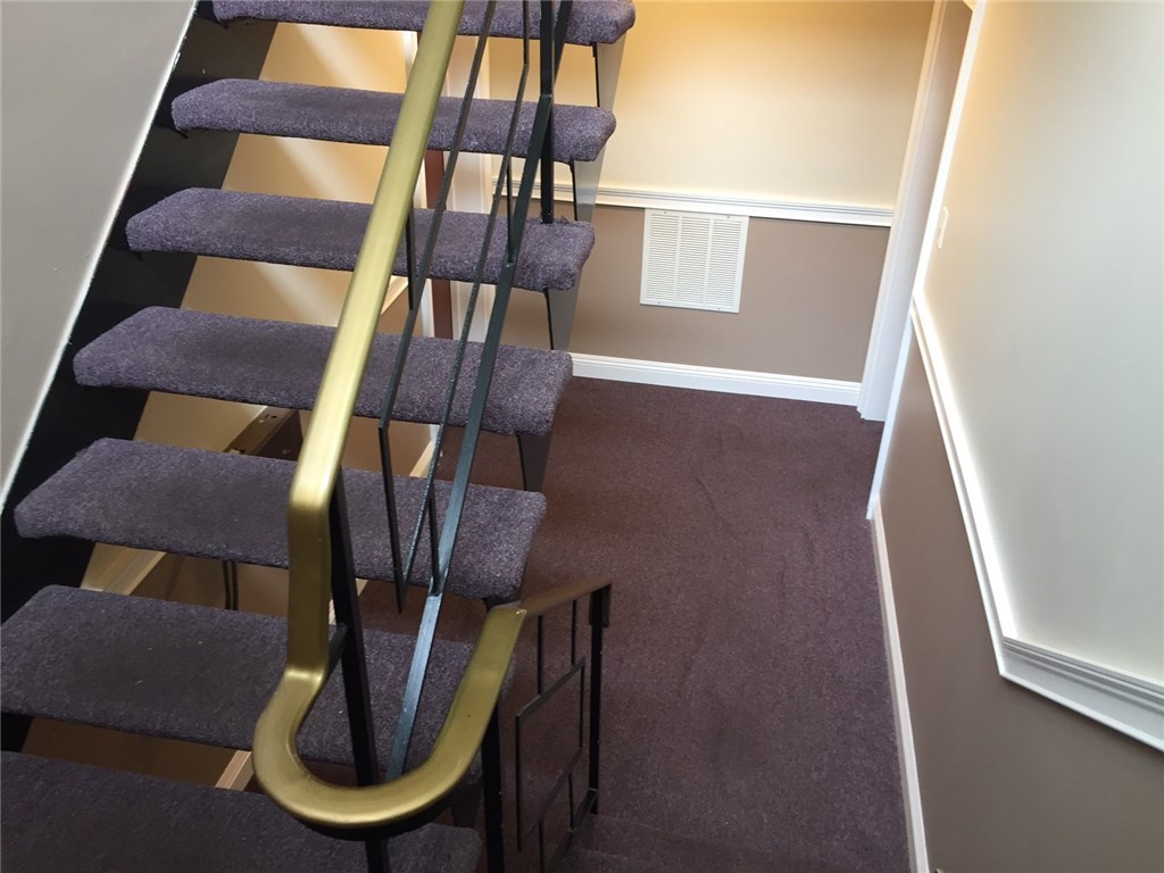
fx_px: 975
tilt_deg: -30.7
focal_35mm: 29
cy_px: 436
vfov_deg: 48.2
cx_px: 582
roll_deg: -1.2
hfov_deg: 61.7
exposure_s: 1/30
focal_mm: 4.15
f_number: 2.2
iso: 64
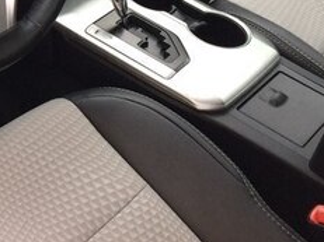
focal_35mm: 83
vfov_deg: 17.0
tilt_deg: -31.6
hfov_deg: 22.0
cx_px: -55
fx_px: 776
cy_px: -47
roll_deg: -1.7
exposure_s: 1/33
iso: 50
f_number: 2.2
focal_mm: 4.15
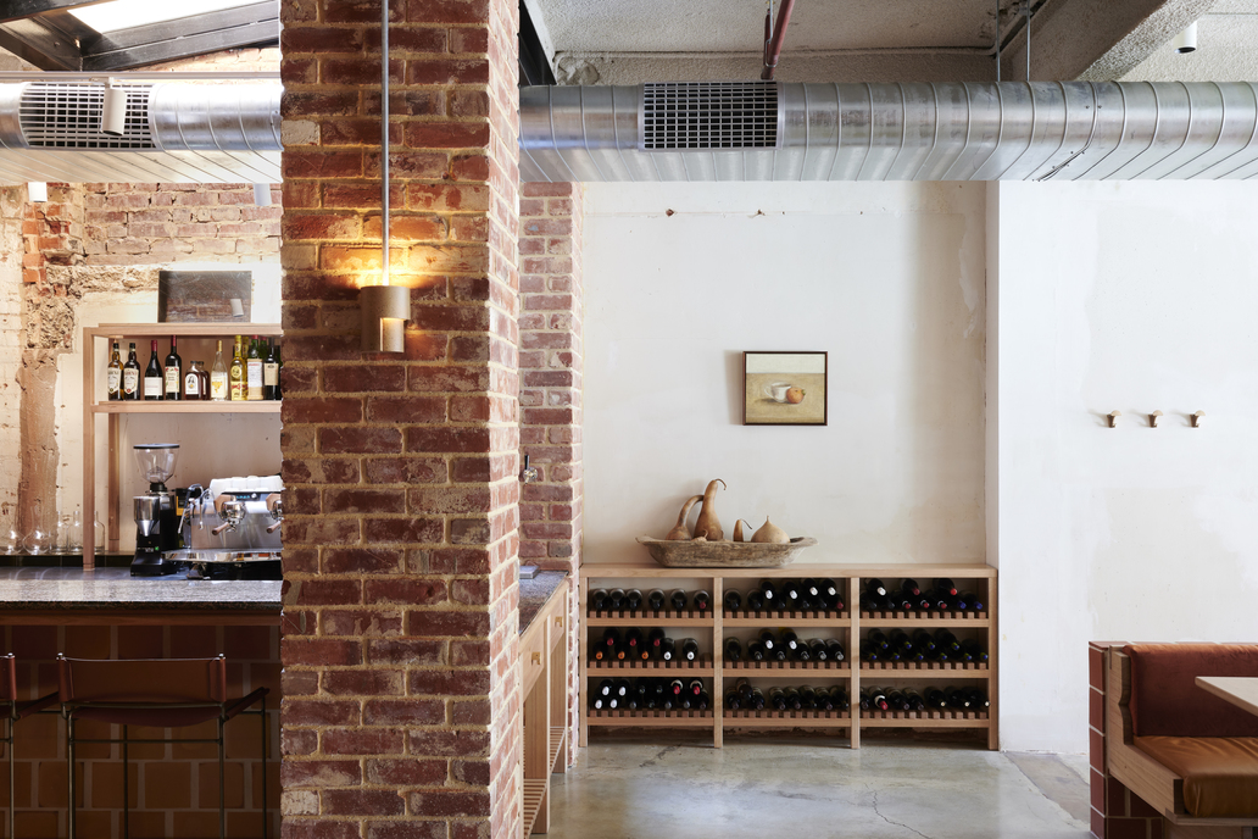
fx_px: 1223
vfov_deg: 37.9
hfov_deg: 54.4
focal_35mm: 35
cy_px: 420
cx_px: 629
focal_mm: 35
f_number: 13
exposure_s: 2.5
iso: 200
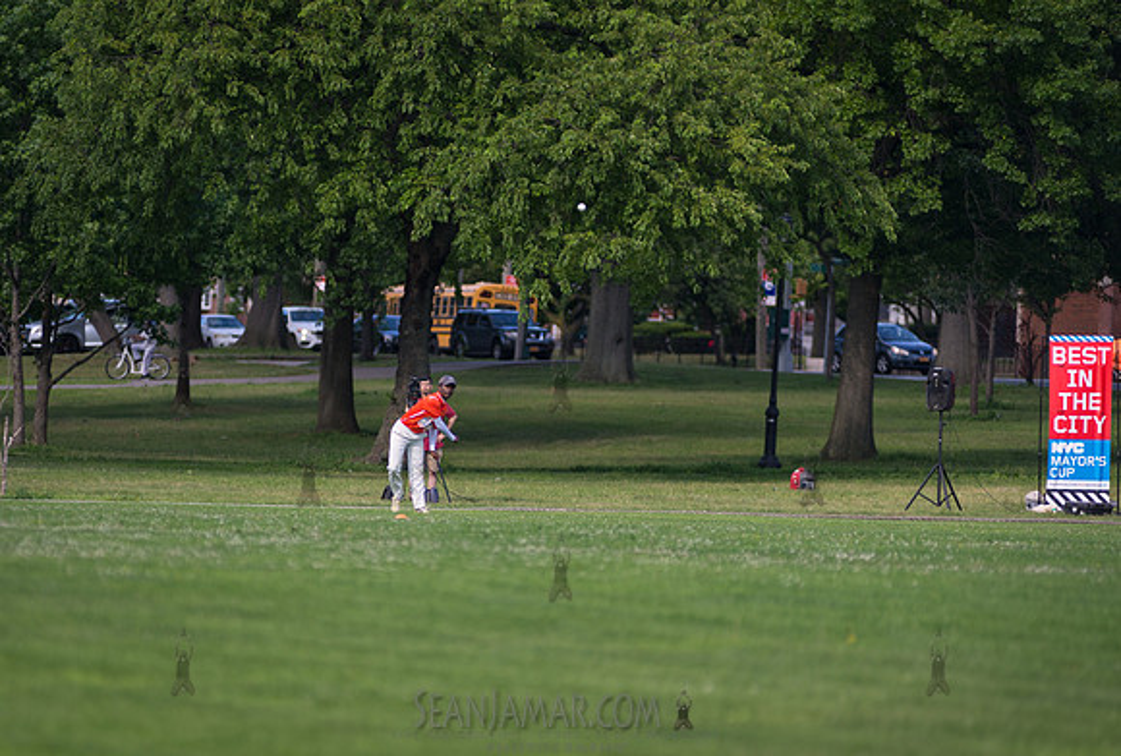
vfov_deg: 5.8
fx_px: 7441
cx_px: 451
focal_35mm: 238
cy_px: 447
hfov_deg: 8.6
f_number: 2.8
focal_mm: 200
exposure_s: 1/1250
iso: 200
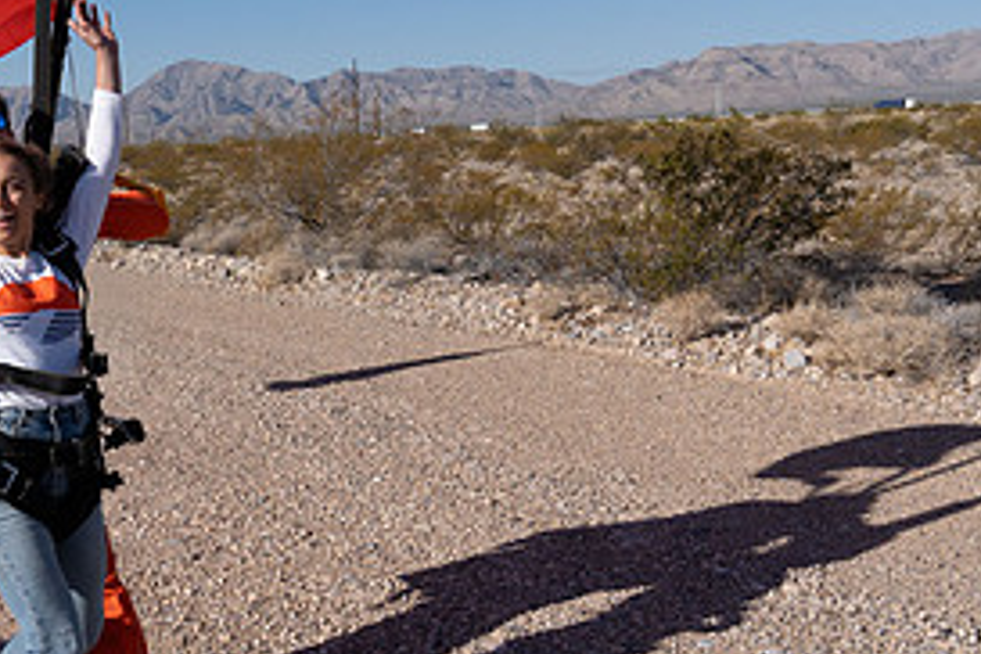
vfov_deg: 26.4
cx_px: 75
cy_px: 257
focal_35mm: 51
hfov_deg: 36.2
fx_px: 1390
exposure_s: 1/2000
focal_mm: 24
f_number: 11
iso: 800
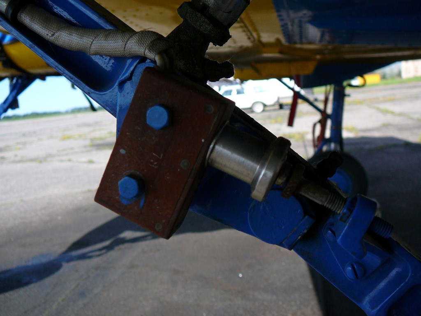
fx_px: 426
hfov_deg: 52.6
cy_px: 158
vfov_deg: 40.7
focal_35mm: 35
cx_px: 210
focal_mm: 5.2
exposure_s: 1/640
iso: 80
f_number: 2.8
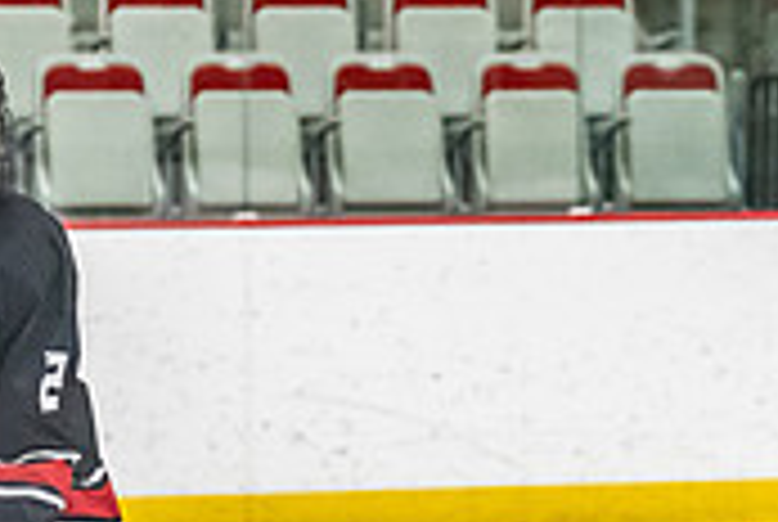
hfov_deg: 5.2
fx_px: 8551
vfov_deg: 3.5
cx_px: 517
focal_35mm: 395
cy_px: 579
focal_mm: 86
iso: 4000
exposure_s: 1/640
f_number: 2.8
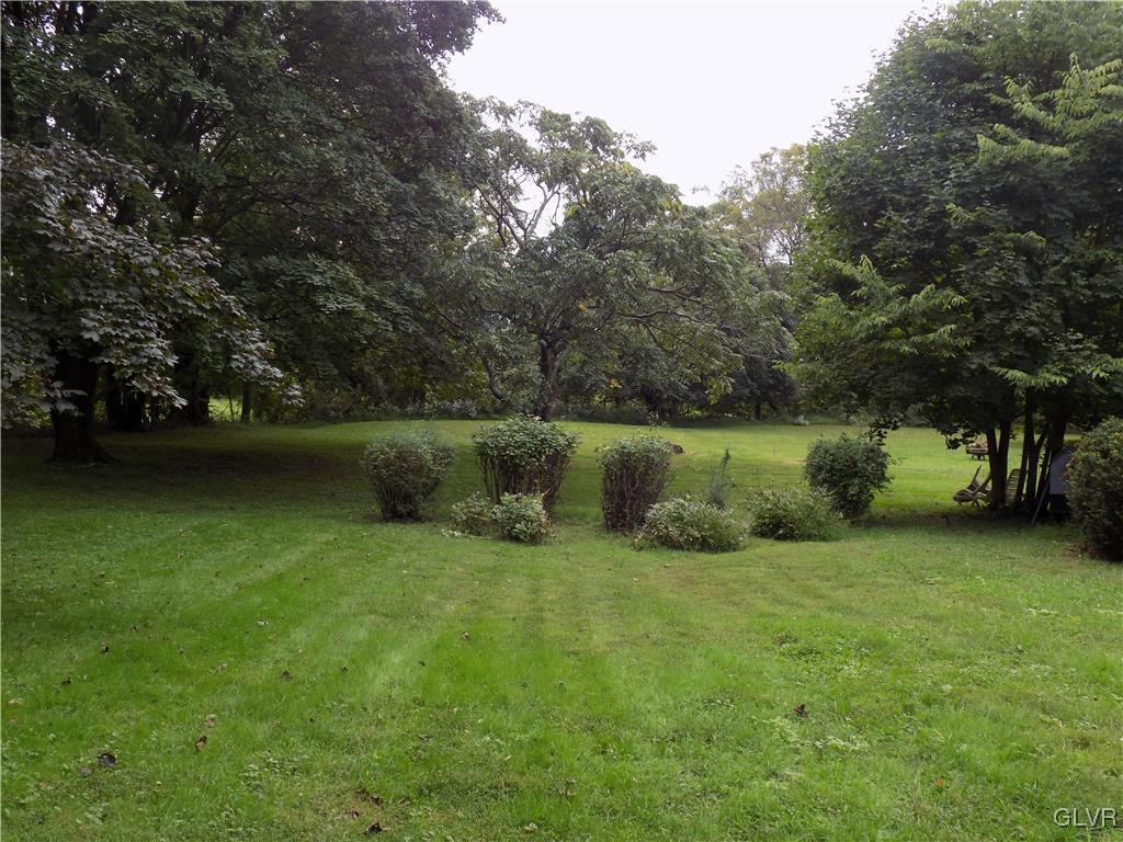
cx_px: 562
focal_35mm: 30
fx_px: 973
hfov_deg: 60.0
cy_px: 421
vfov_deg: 46.8
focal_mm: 5.3
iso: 80
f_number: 3.3
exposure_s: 1/100
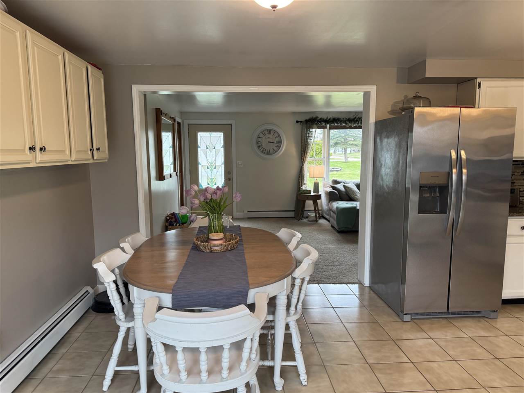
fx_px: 363
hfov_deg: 71.6
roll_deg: +0.8
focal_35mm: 24
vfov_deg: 56.8
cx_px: 262
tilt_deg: -8.3
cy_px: 196
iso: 160
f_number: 1.78
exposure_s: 1/120
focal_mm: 6.76
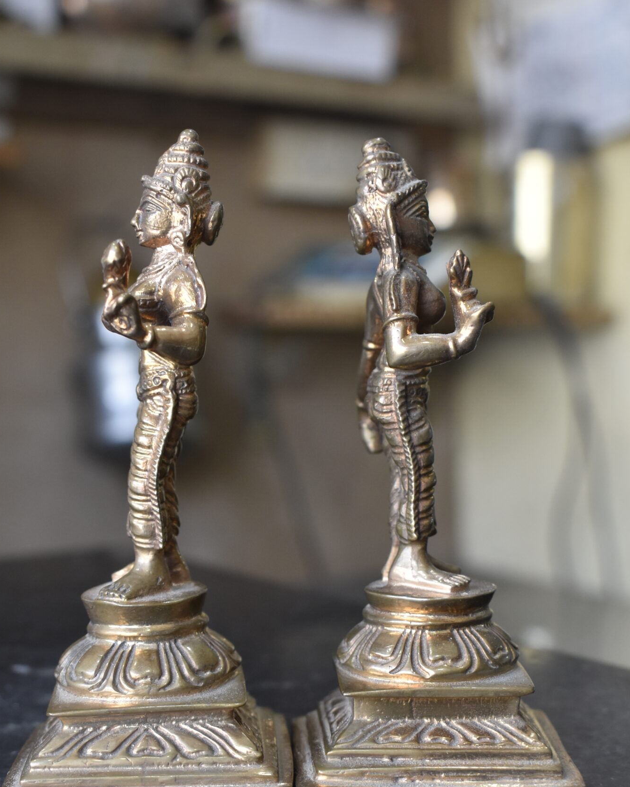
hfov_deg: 27.1
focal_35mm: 56
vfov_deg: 33.4
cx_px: 335
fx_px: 1305
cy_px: 503
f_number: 5.6
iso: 800
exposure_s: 1/60
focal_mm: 26
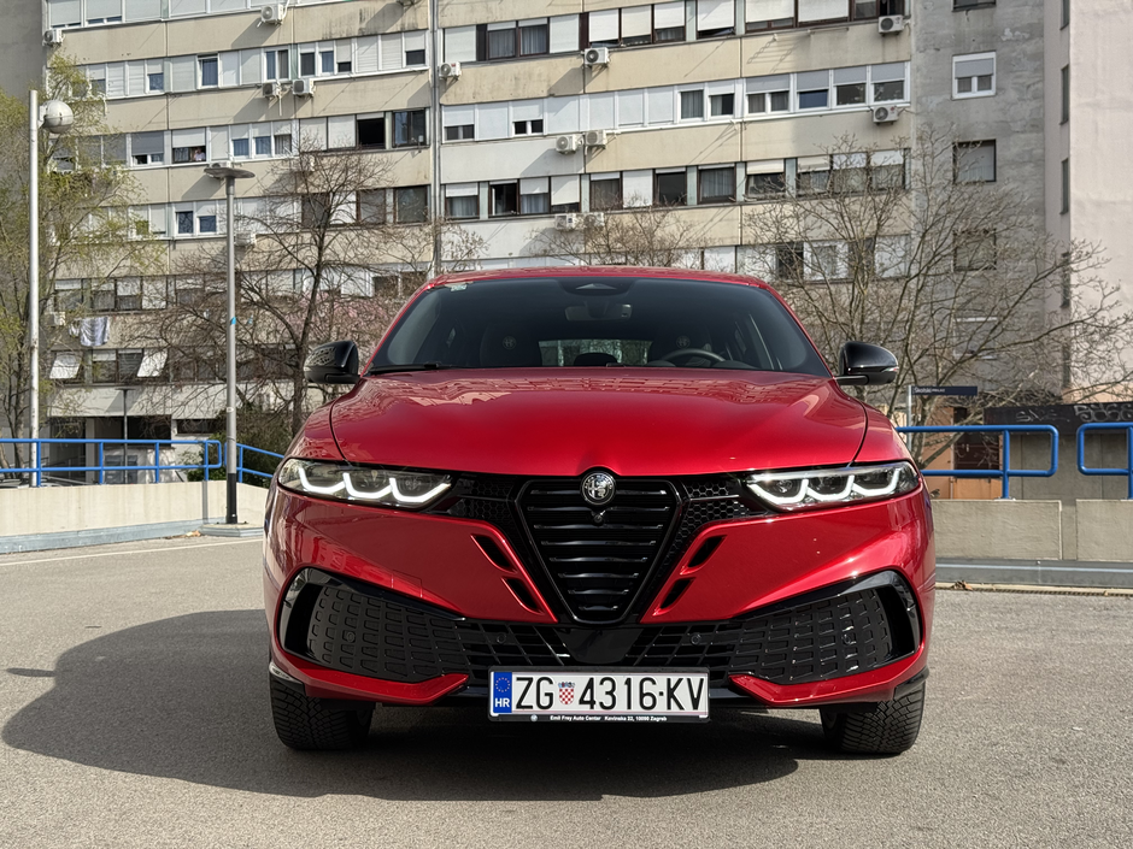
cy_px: 424
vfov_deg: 30.3
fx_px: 1571
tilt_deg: -0.1
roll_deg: -0.3
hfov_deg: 39.7
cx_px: 566
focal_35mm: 48
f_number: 1.78
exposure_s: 1/1094
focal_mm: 6.76
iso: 64
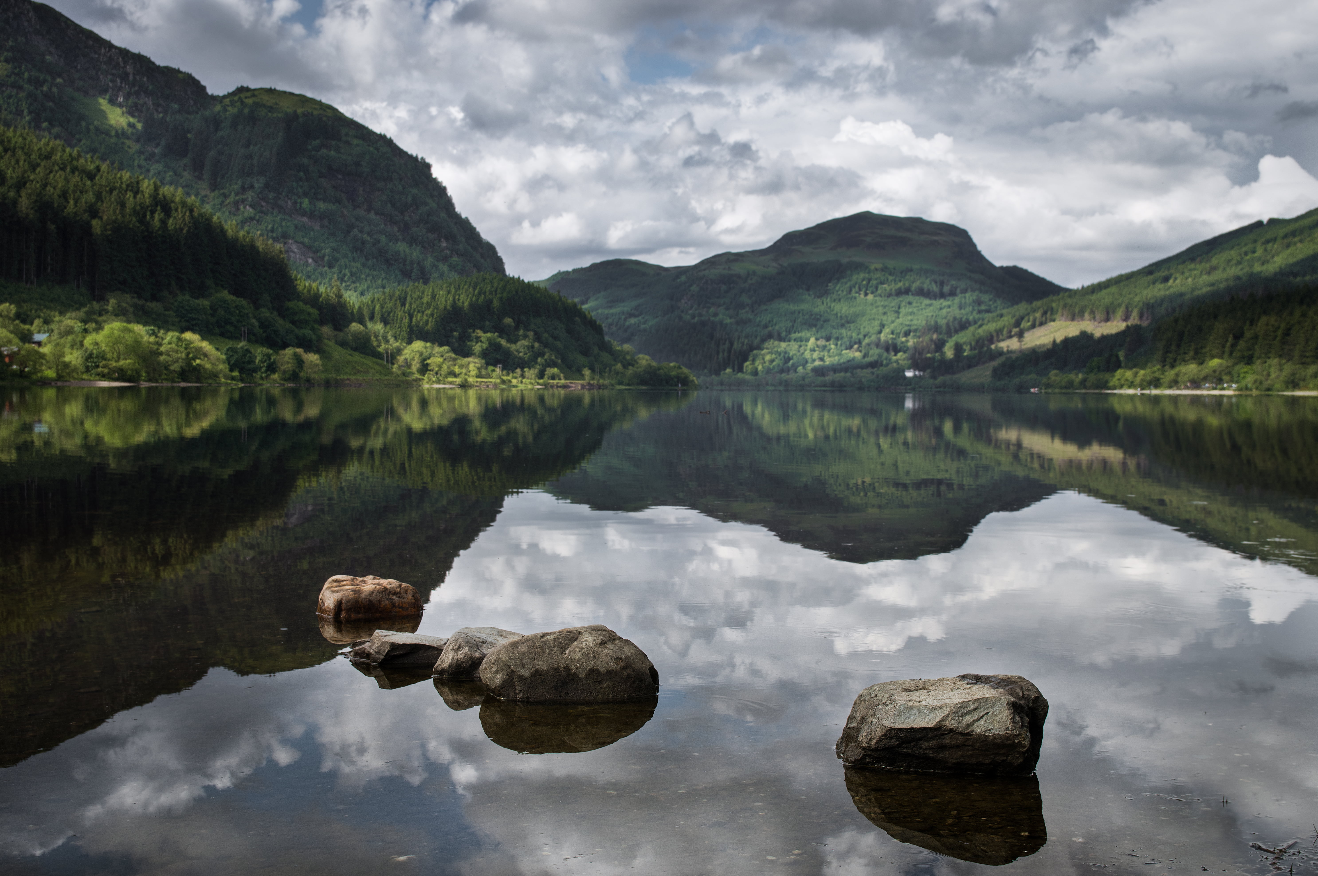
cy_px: 438
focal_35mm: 46
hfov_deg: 42.8
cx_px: 659
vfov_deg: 29.2
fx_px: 1683
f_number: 8
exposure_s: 1/200
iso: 100
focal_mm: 31
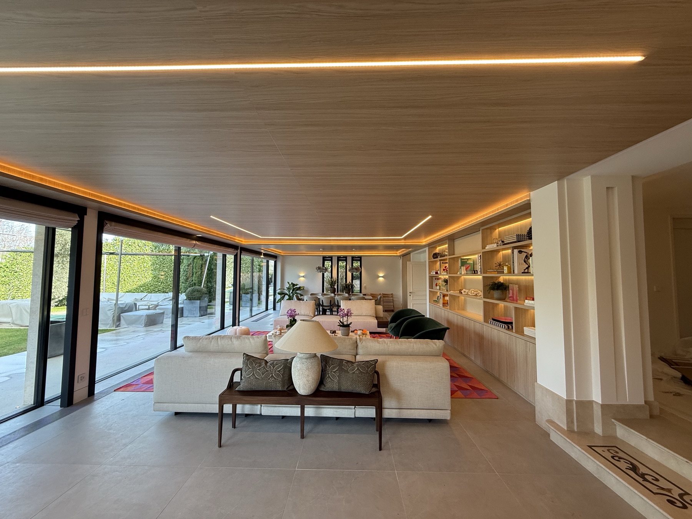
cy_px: 260
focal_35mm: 14
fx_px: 280
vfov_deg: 85.7
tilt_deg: +3.3
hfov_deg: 102.1
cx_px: 346
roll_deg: +0.0
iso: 125
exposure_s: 1/100
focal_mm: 2.22
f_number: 2.2
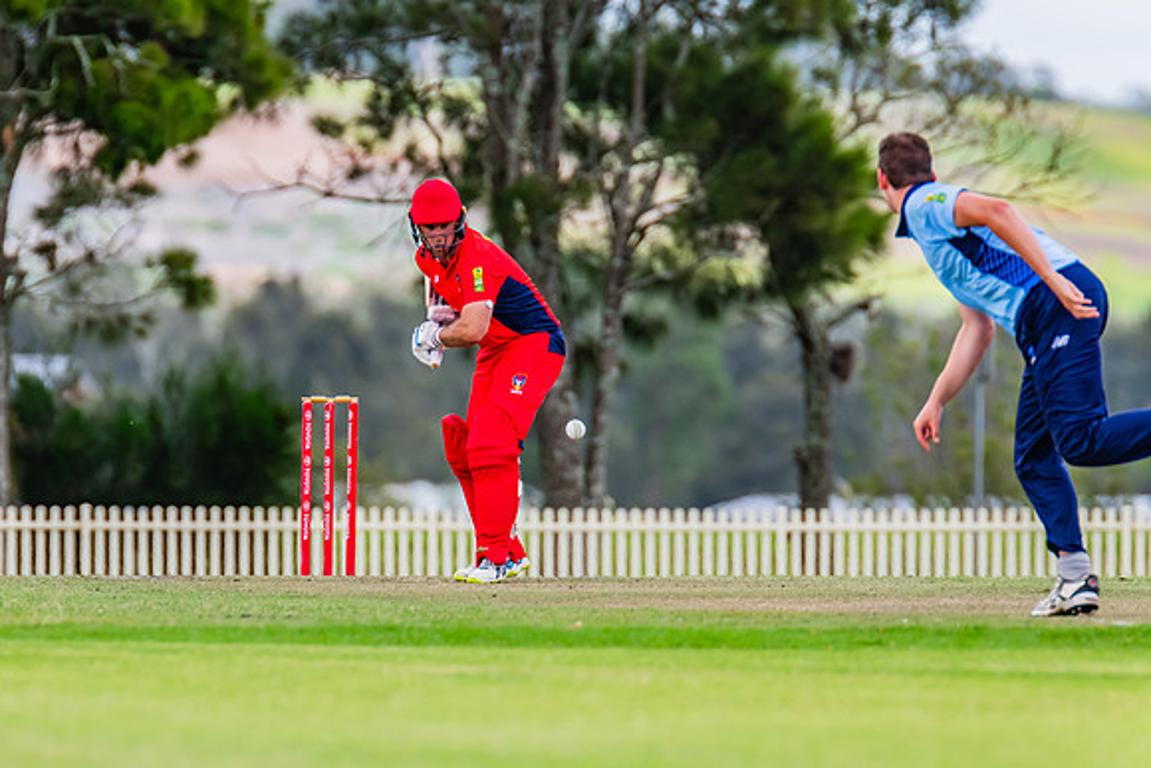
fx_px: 22788
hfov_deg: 2.9
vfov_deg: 1.9
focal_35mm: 713
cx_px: 479
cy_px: 361
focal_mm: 600
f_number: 8
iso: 800
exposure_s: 1/1250
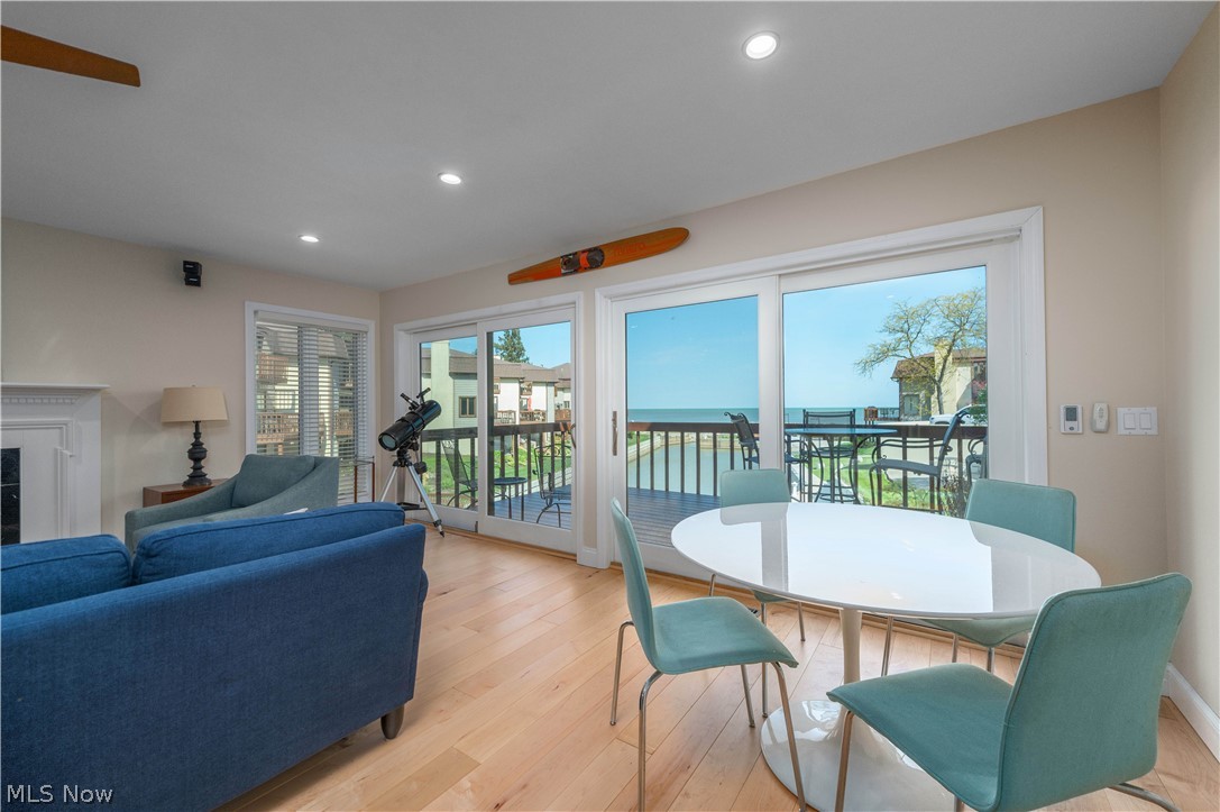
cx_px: 610
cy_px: 406
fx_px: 474
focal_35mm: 14
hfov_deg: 104.3
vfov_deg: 81.1
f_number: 8
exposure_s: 1/60
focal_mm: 14
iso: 64
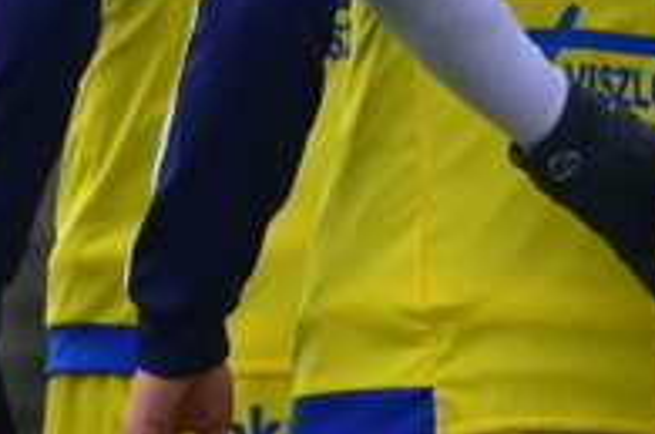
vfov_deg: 0.6
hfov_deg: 0.9
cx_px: 786
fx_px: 40275
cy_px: 187
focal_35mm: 2219
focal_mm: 240
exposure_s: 1/1250
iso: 800
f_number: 5.6
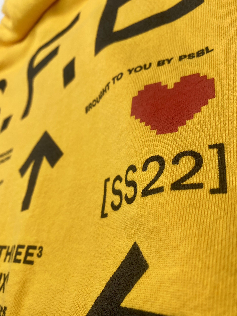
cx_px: 118
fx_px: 237
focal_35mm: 26
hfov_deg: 53.1
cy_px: 158
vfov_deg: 67.3
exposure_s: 1/633
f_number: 1.8
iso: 32
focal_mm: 4.25
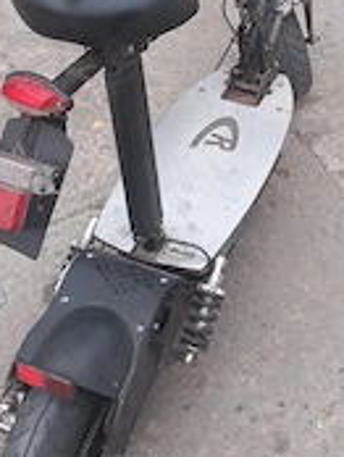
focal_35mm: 62
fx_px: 820
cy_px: 29
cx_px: 236
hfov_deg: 23.6
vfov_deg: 29.6
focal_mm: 4
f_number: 1.8
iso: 80
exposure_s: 1/50.3
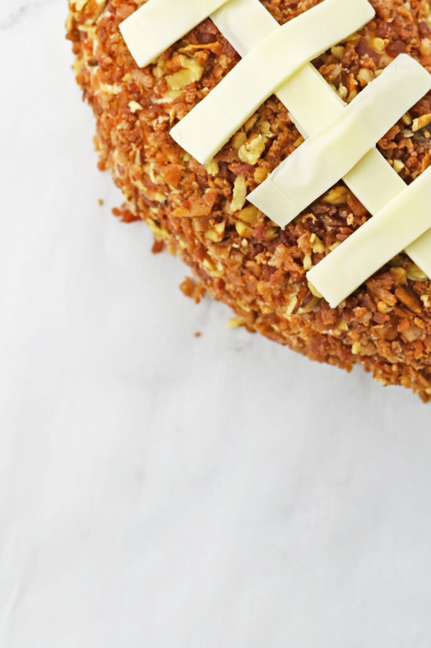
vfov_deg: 22.6
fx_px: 1600
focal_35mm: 89
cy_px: 129
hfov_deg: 15.3
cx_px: 328
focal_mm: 50
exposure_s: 1/200
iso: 320
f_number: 5.6
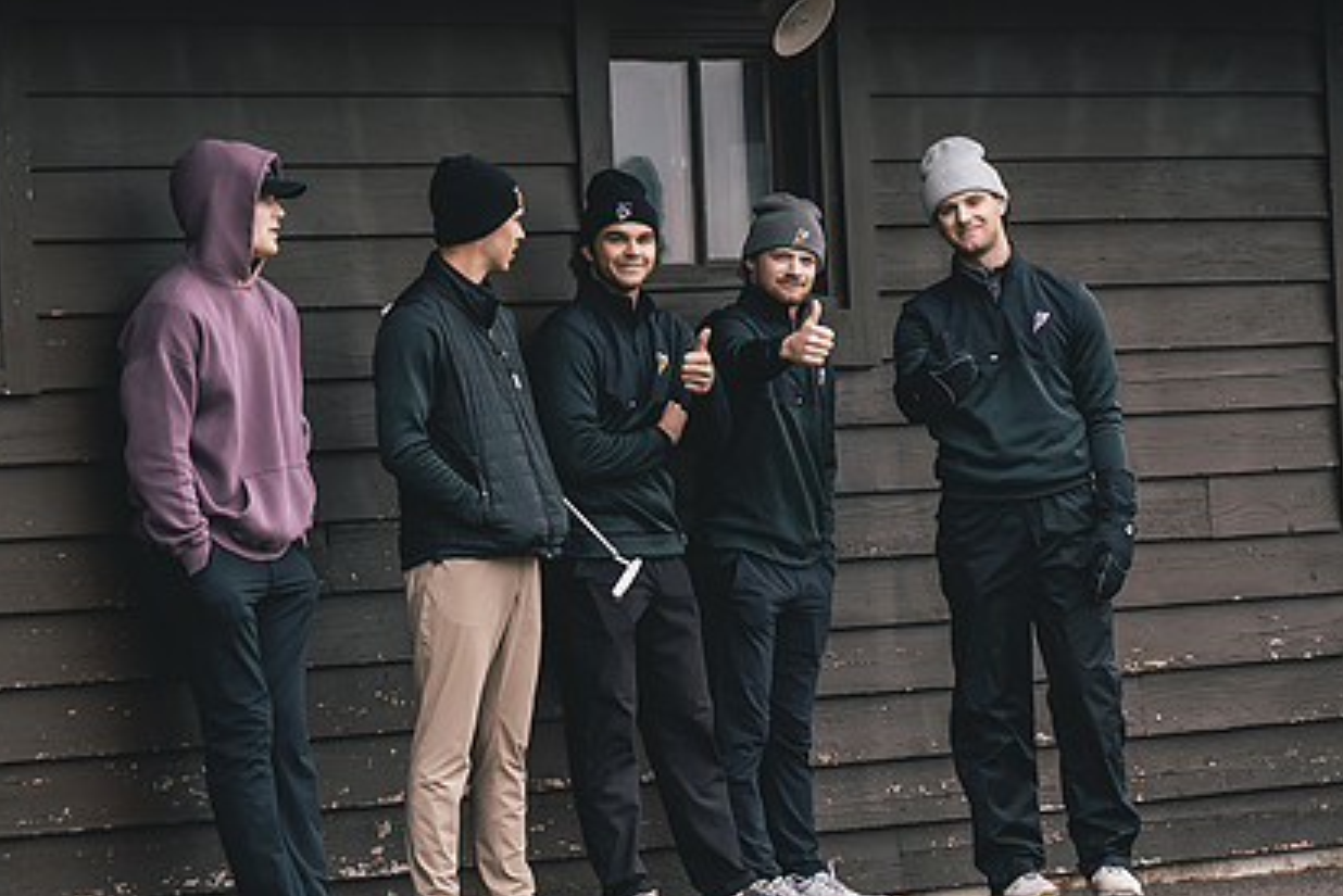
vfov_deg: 4.2
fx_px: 12277
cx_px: 642
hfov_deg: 6.3
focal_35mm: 329
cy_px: 471
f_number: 2.8
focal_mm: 150
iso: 800
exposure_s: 1/2500
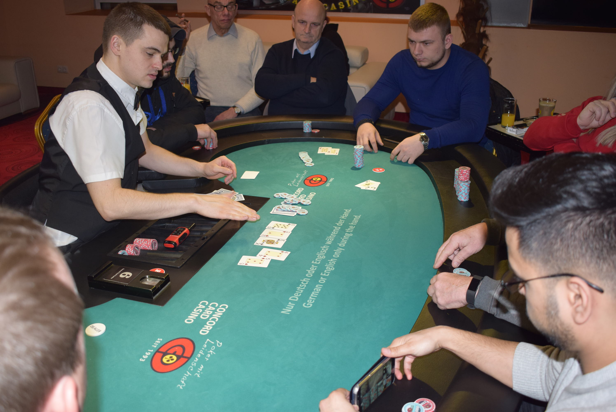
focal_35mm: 36
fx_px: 616
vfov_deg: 36.9
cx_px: 308
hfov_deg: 53.1
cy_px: 206
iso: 800
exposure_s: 1/30
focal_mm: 24
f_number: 3.8
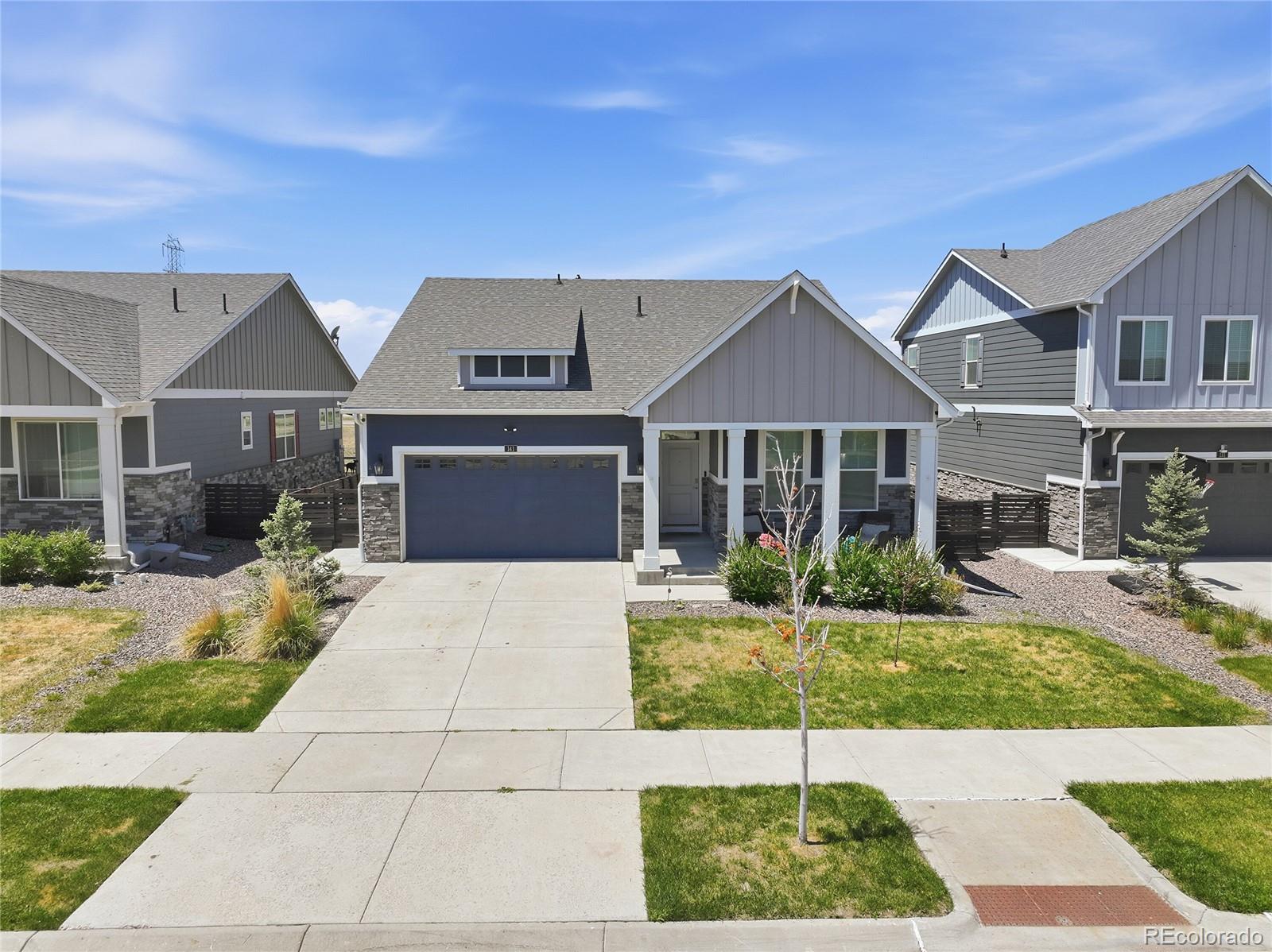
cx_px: 636
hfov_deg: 71.6
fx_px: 881
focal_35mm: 24
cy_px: 476
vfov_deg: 56.8
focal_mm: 12.3
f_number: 8
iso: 100
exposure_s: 1/400
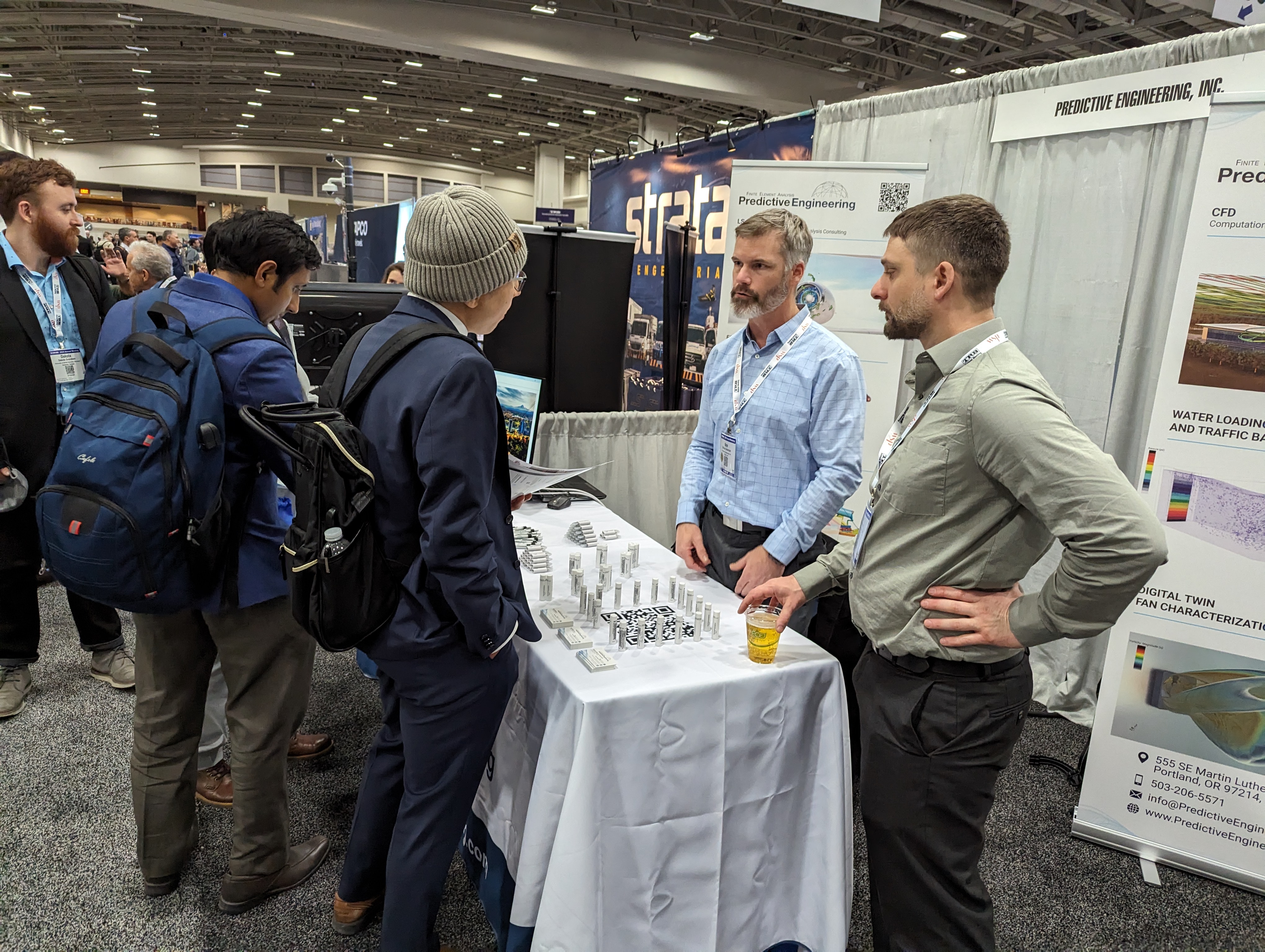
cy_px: 476
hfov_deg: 71.5
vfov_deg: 56.9
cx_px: 632
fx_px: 878
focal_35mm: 24
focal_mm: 6.81
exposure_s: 1/222
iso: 806
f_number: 1.85
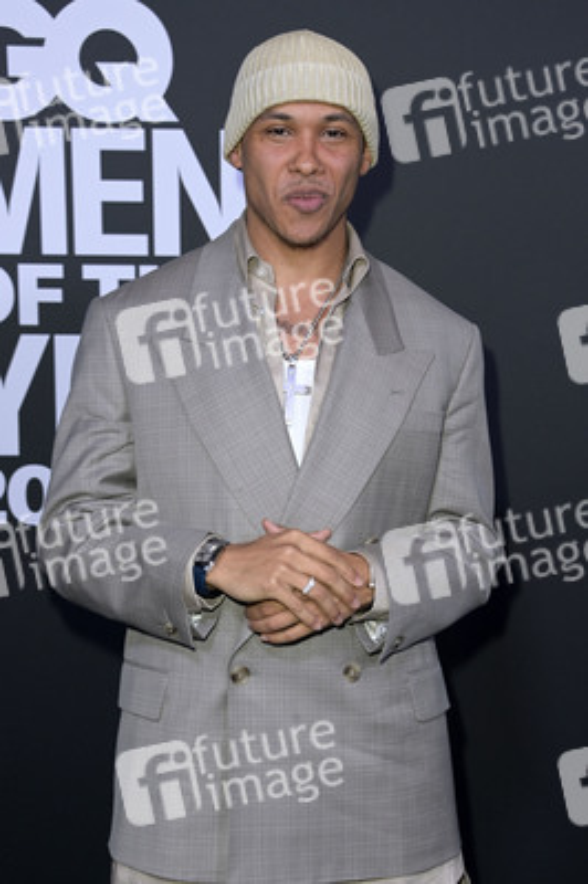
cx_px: 294
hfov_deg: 25.9
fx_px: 1276
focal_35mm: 52
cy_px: 442
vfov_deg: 38.2
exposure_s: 1/250
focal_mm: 52
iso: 1000
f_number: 5.6
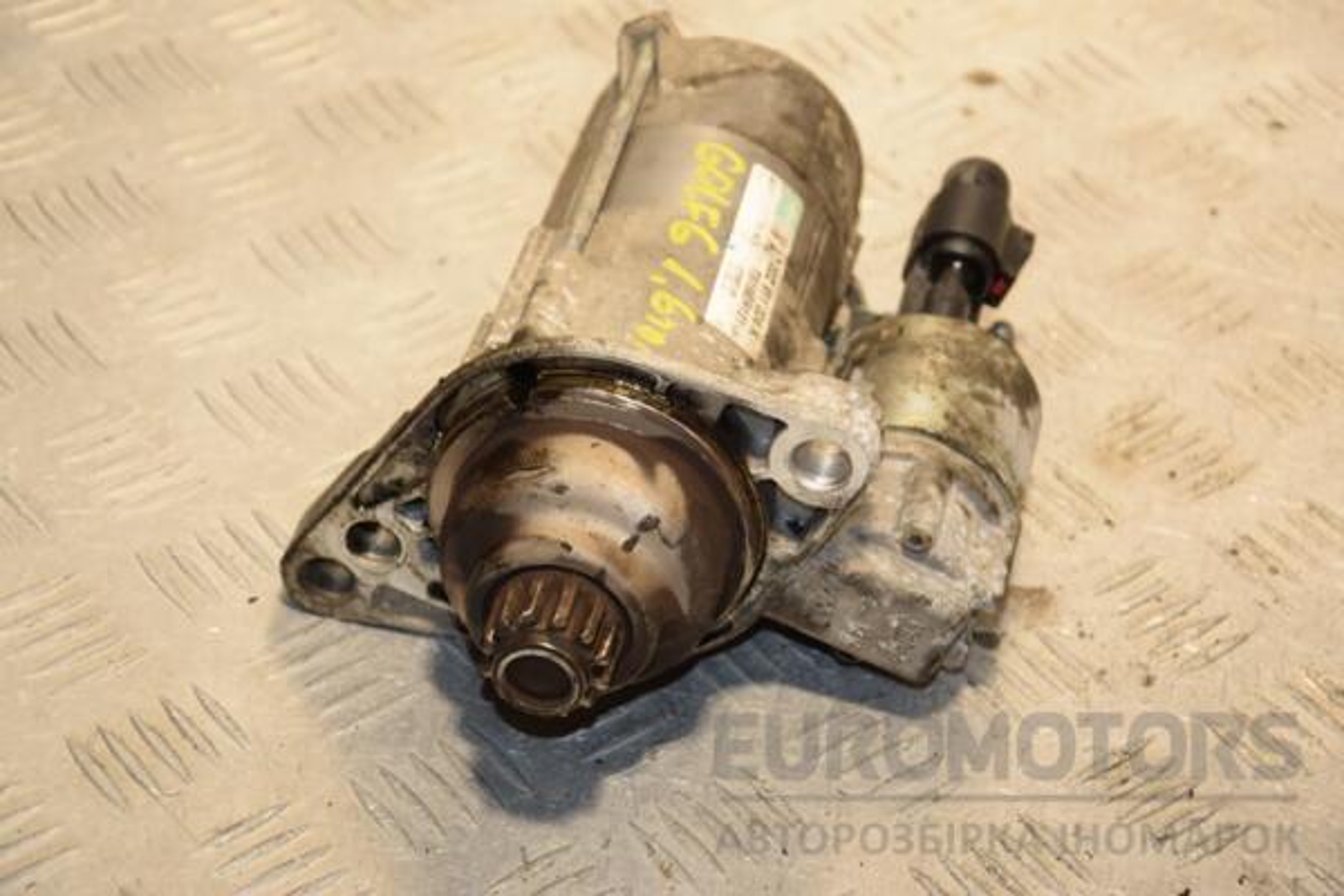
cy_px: 448
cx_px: 672
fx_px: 3920
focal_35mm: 105
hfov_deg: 19.5
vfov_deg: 13.0
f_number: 5.6
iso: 800
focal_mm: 70
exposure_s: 1/200
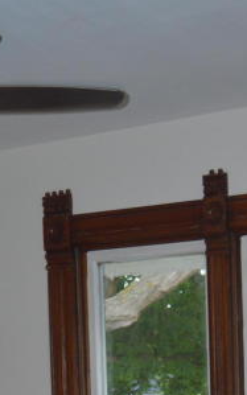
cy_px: 483
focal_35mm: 94
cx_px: 62
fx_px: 1012
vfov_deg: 20.5
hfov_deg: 13.9
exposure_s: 1/60
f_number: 4
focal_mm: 24
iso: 400
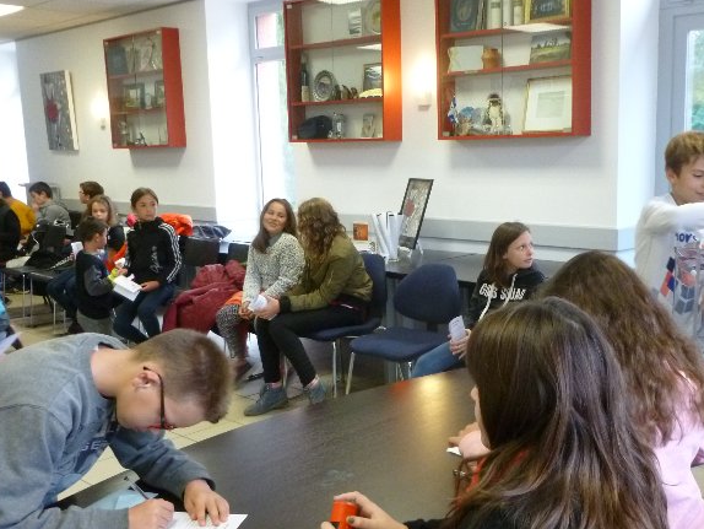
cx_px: 442
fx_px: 793
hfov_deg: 47.4
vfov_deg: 36.7
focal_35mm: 39
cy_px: 309
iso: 400
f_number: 3.3
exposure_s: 1/20
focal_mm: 5
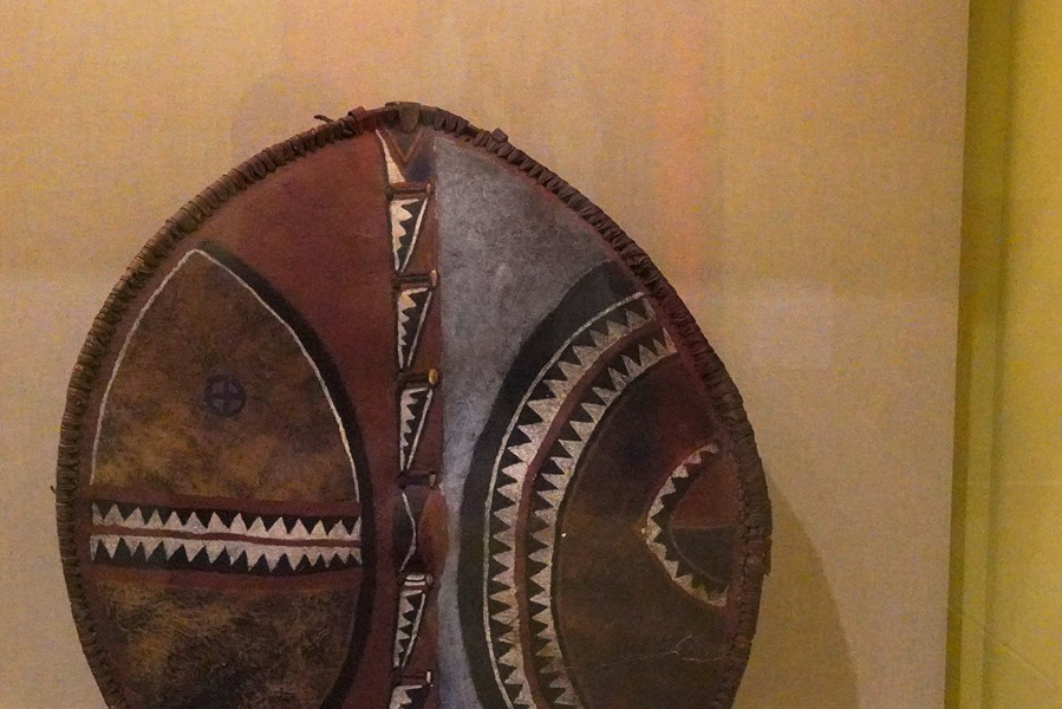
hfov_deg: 22.8
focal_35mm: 89
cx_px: 365
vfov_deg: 15.3
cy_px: 549
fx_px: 2626
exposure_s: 1/100
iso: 12800
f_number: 5
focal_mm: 40
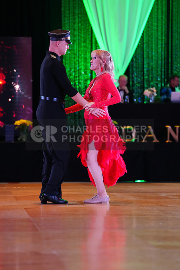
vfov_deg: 17.6
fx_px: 869
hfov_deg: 11.8
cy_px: 135
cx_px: 90
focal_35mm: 116
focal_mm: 116
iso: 5000
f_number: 2.8
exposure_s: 1/320
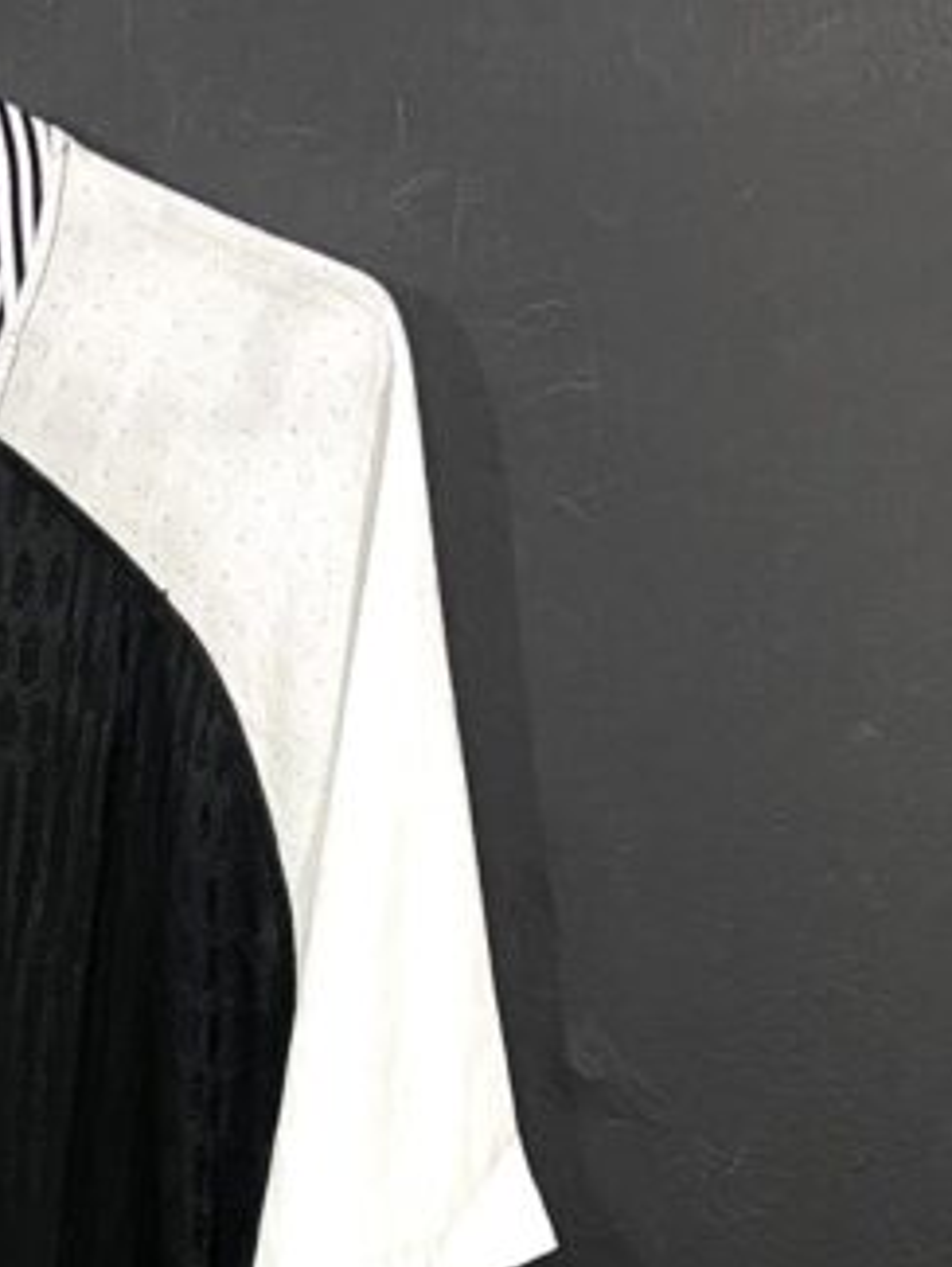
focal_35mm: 82
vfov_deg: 22.8
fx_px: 3005
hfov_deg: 17.1
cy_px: 1302
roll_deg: +0.0
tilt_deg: -10.0
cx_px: -234
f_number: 1.8
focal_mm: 4.25
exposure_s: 1/60
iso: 200
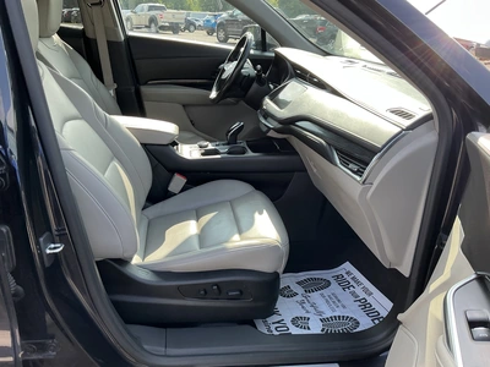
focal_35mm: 28
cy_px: 184
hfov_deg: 63.4
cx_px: 245
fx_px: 396
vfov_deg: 49.7
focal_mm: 3
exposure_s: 1/182
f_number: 1.8
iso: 20
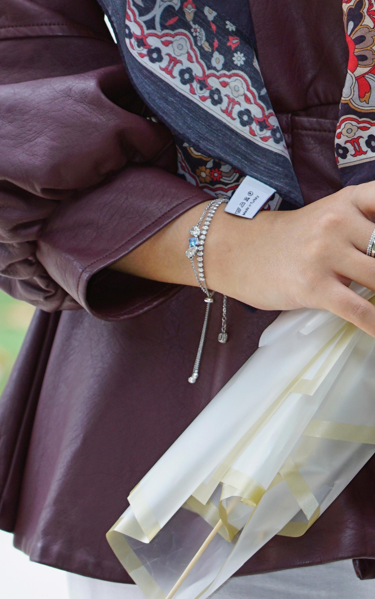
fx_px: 4872
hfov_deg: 4.4
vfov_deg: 7.0
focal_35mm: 298
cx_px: 408
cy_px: -144
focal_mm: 102
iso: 200
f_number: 5
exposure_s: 1/100
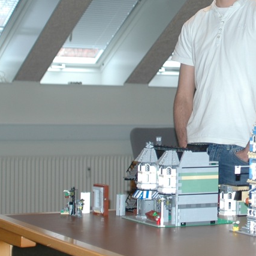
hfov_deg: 15.8
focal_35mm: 107
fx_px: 895
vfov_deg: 16.2
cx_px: 294
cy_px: 52
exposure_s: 1/60
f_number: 2.8
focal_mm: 28
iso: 200
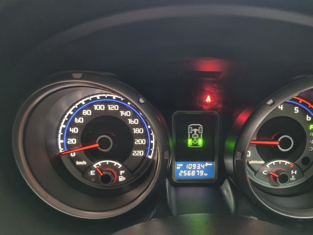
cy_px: 134
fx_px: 289
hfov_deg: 56.7
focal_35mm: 32
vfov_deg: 44.1
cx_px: 174
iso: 800
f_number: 1.8
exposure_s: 1/25
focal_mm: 5.4
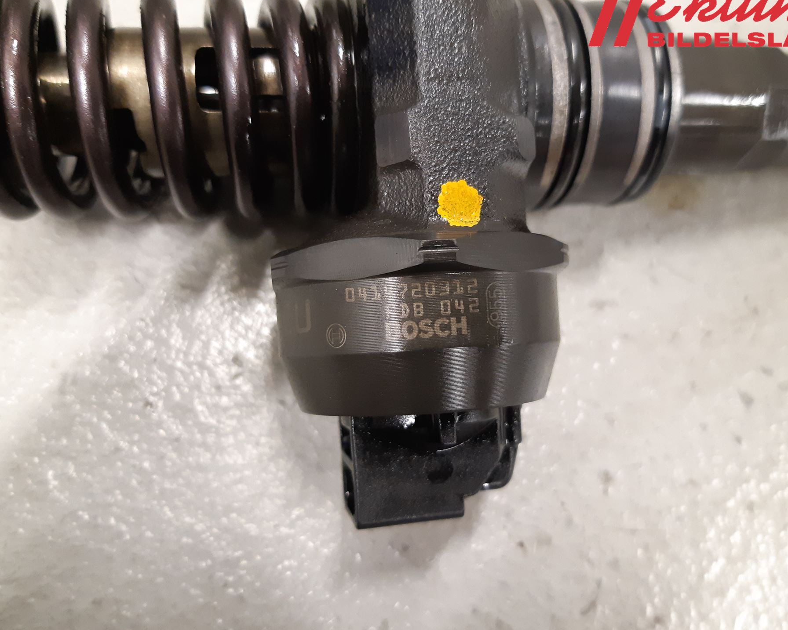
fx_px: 676
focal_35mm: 29
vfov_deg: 50.0
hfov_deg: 60.4
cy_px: 310
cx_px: 408
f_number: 1.7
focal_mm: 3.93
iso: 250
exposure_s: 1/25
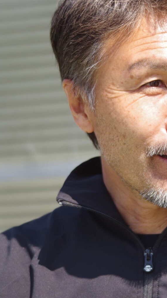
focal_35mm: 404
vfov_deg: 5.3
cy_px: 149
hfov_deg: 3.0
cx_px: 190
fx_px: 3182
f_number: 5
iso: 200
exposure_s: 1/400
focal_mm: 170
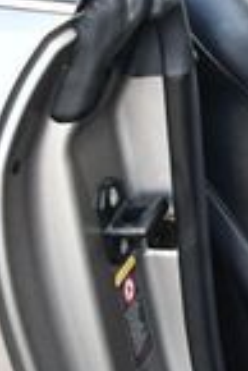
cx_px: 585
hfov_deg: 8.0
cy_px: 130
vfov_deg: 12.9
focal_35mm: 159
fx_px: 1639
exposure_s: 1/250
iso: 720
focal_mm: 18
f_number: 3.5
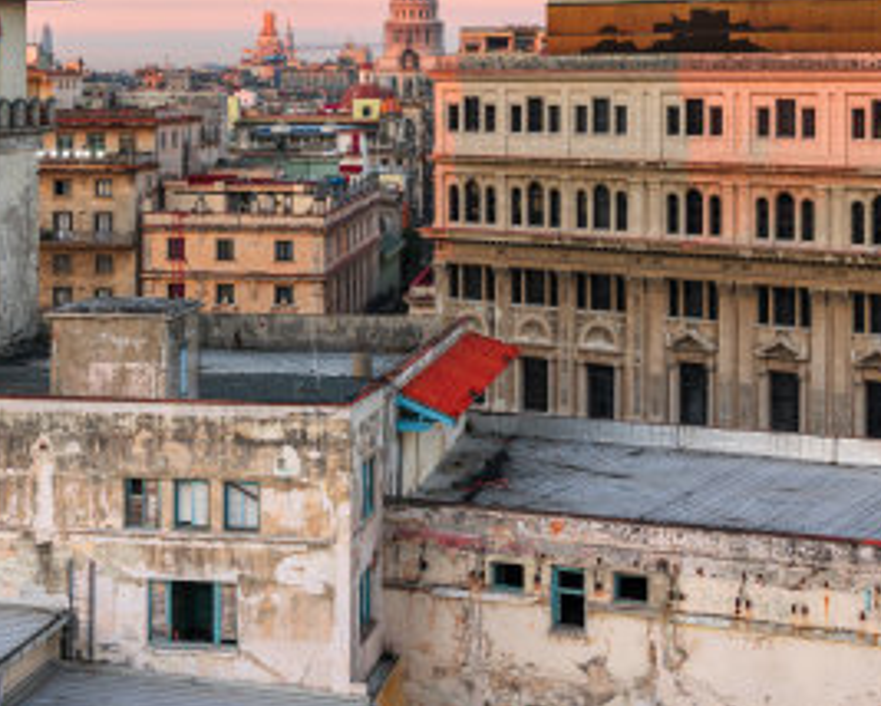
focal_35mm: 86
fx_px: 2244
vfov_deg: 17.7
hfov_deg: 22.1
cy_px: 109
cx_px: 277
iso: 64
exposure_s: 1/15
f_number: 8
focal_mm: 40
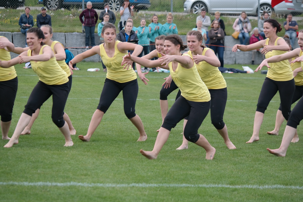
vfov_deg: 6.9
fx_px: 1683
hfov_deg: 10.3
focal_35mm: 200
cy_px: 101
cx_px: 152
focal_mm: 130
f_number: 5
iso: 200
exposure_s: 1/320
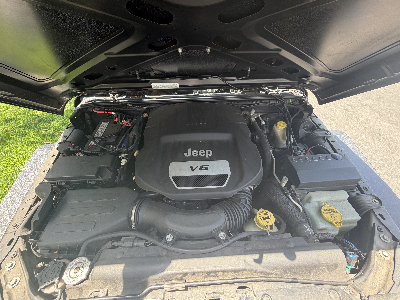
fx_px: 162
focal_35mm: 14
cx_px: 200
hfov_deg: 102.1
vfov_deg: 85.7
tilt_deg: -46.1
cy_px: 150
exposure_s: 1/121
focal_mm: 2.22
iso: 80
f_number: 2.2
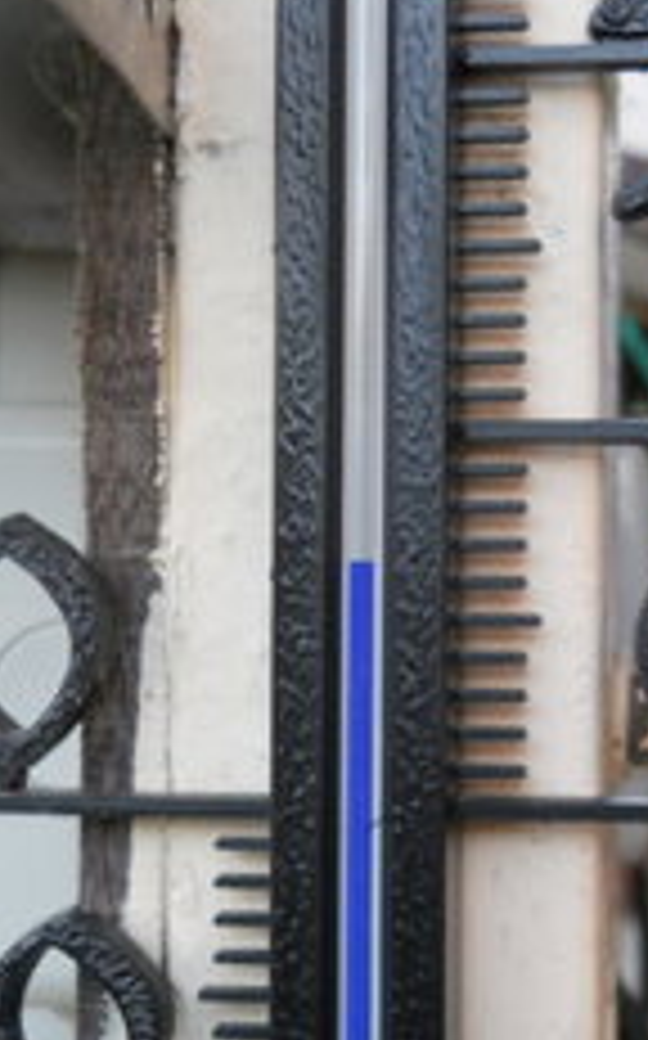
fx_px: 1868
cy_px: 561
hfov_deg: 19.5
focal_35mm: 66
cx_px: 490
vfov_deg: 31.1
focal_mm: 6.72
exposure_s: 1/30
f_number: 3.1
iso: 320
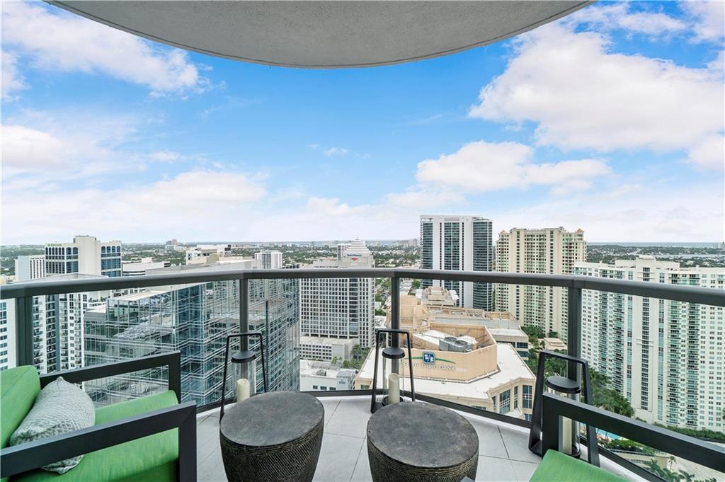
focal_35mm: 15
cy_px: 241
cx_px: 362
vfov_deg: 77.2
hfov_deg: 100.4
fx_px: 302
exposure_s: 1/160
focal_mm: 10
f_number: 11
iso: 100
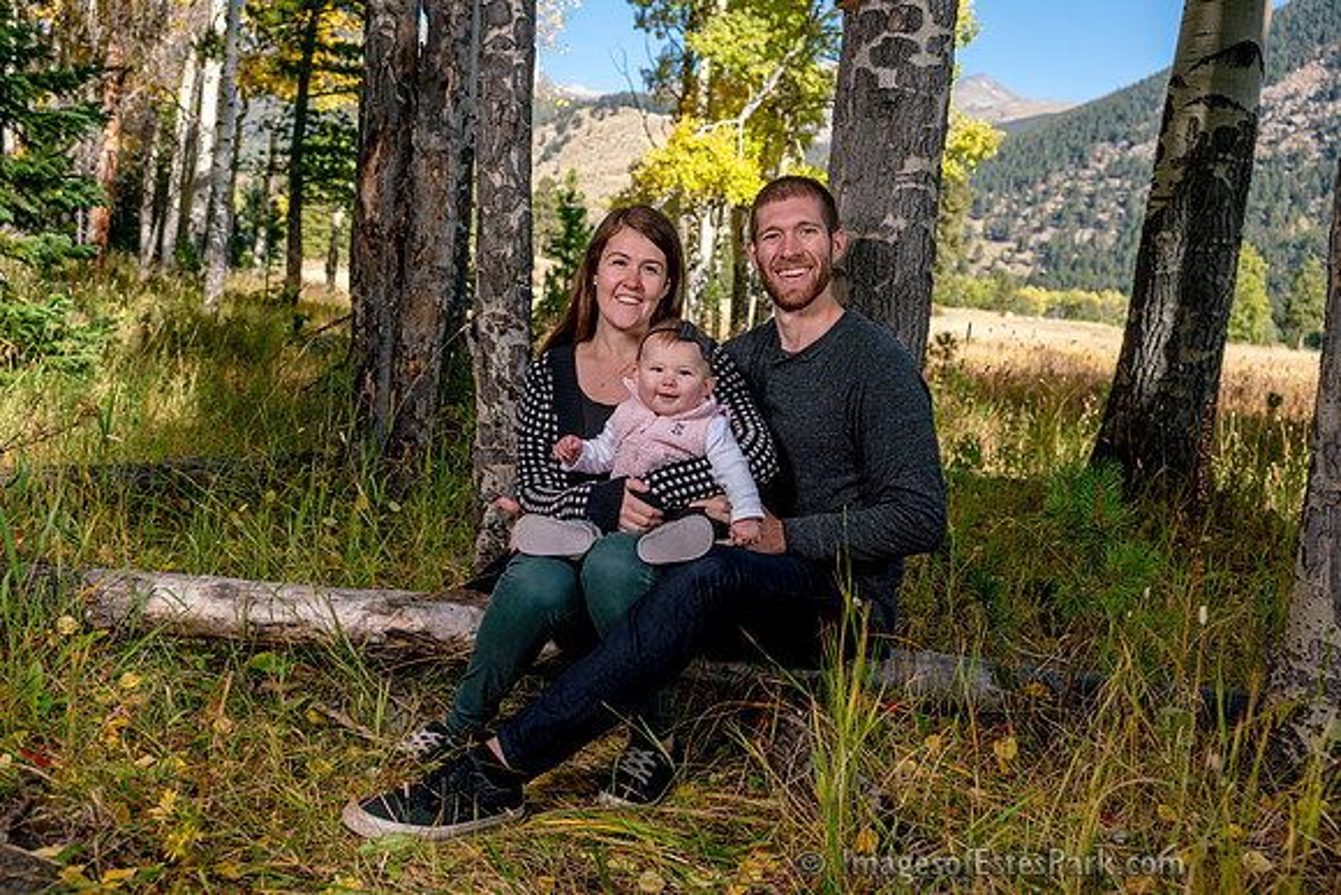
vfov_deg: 37.9
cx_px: 670
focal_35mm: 35
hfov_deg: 54.4
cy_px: 448
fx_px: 1304
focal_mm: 35
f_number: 4.5
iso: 160
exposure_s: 1/640
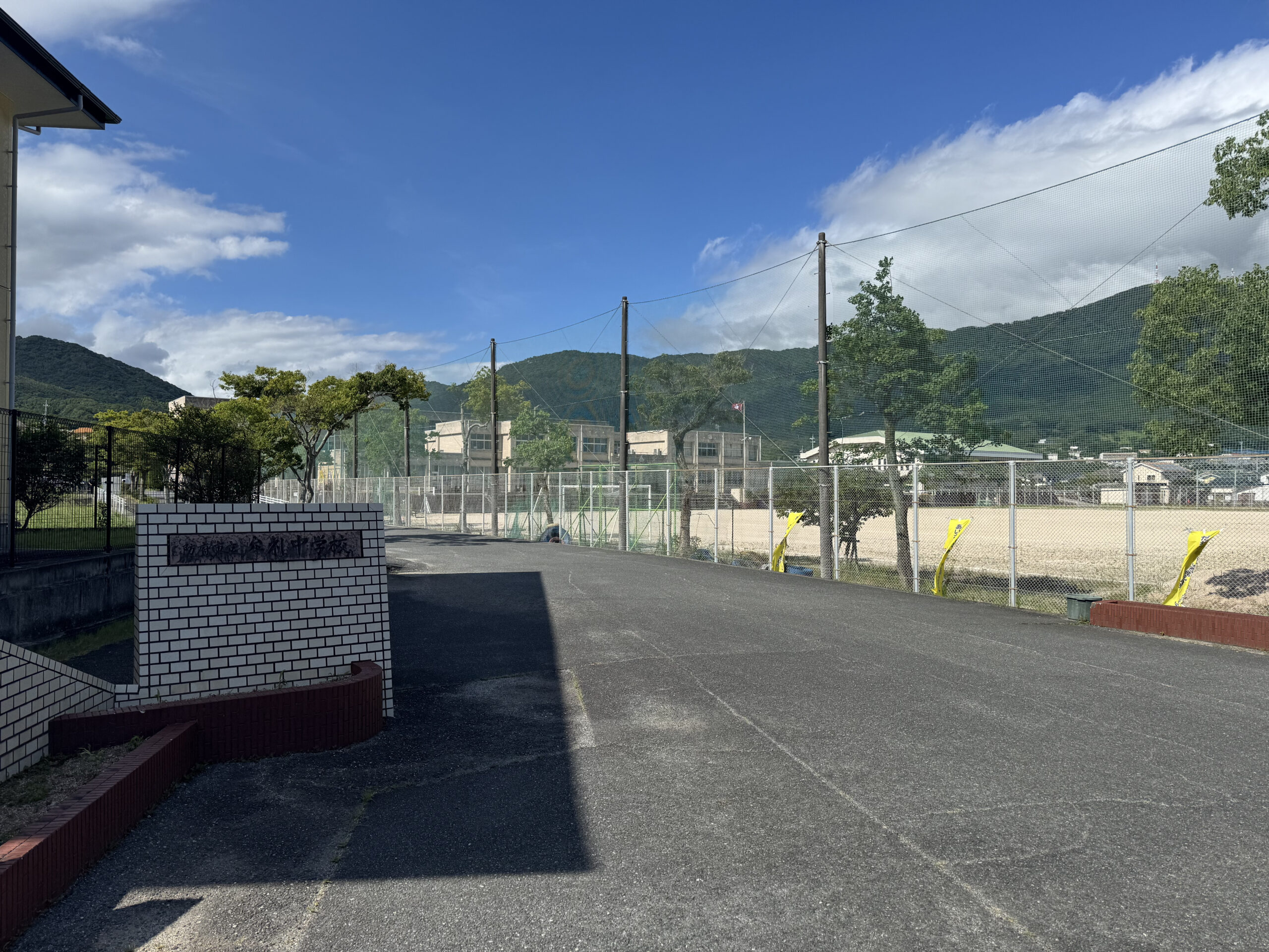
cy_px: 476
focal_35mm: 24
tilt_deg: +0.5
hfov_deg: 71.6
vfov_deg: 56.8
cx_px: 634
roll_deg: +0.4
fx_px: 880
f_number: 1.78
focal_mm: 6.76
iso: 80
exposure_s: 1/6410
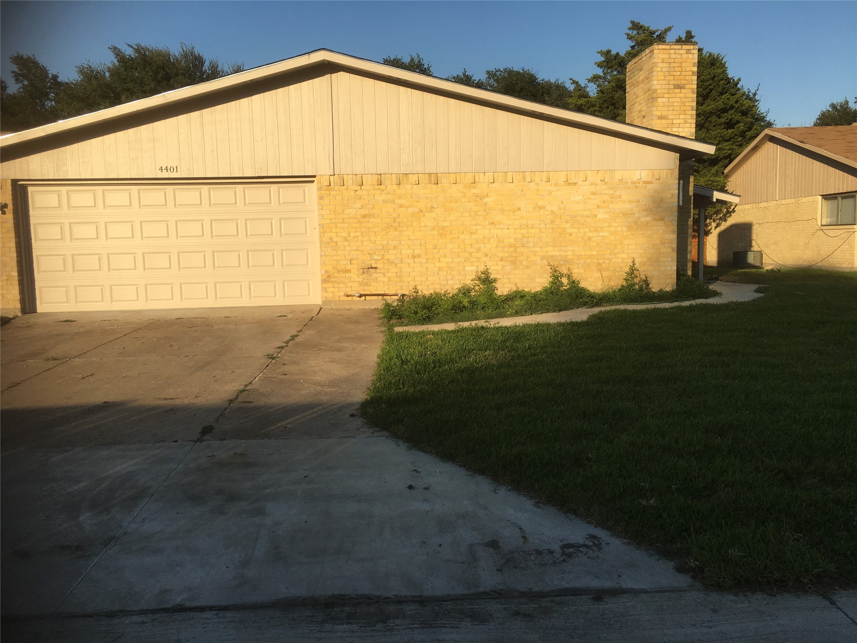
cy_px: 322
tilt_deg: -6.9
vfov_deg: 48.2
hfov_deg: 61.7
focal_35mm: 29
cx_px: 428
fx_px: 718
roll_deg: +1.3
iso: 25
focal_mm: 4.15
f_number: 2.2
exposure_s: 1/1538
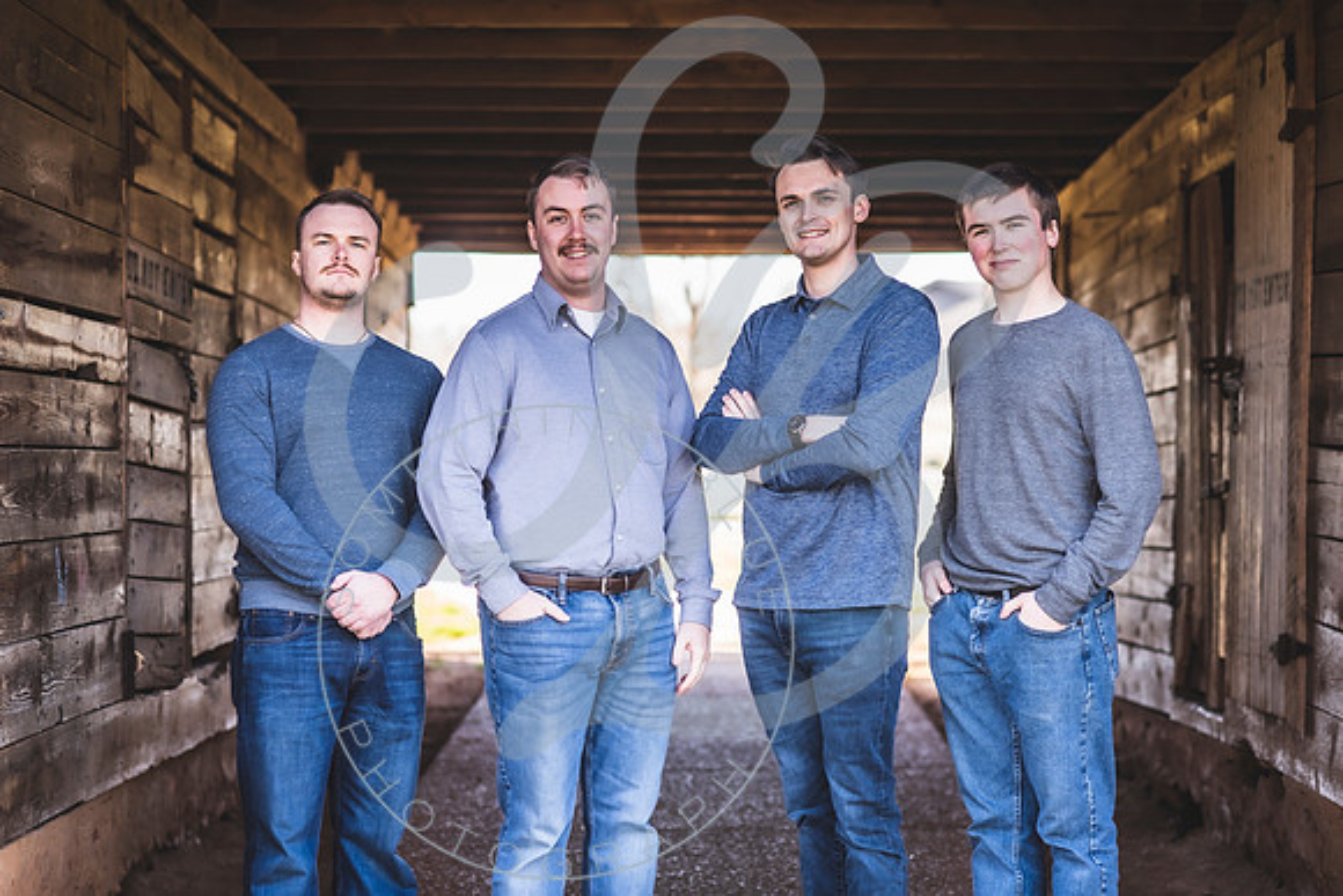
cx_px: 669
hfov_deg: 23.8
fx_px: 3193
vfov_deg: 16.0
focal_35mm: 86
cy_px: 448
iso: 200
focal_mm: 85
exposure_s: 1/200
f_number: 2.8
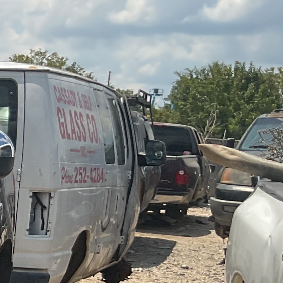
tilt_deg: -11.8
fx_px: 1138
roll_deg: -3.6
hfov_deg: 12.0
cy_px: 306
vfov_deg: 13.9
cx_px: -355
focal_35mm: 123
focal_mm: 3
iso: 16
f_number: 1.8
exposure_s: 1/2058
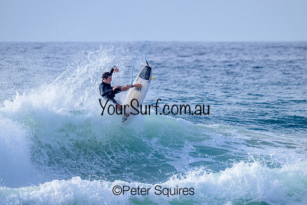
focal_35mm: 564
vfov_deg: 2.4
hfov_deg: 3.7
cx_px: 154
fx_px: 4811
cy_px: 102
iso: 1000
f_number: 11
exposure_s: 1/2000
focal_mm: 550
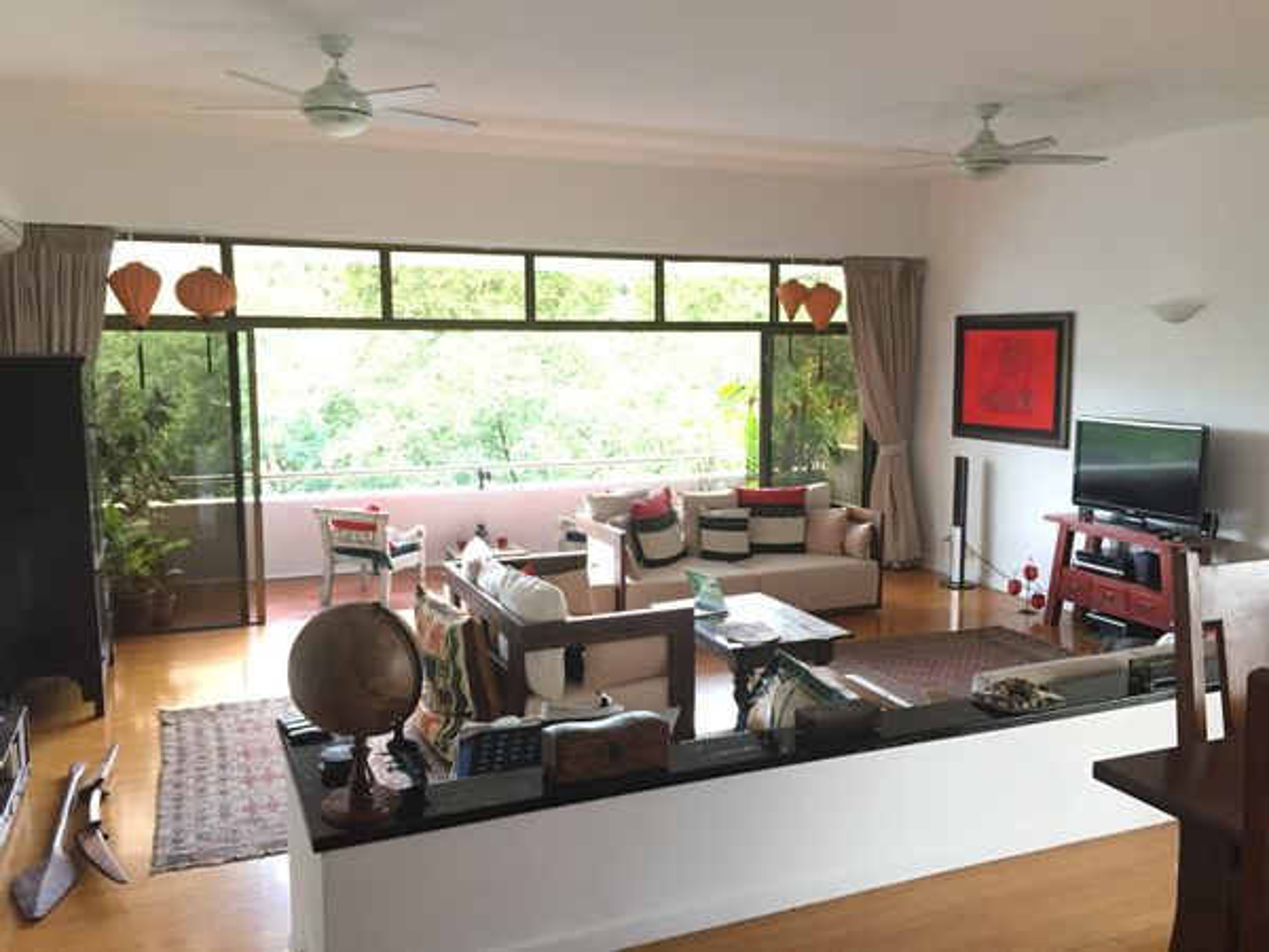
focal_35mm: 29
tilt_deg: -6.7
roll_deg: -0.3
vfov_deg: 48.2
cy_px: 476
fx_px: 1063
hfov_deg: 61.7
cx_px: 634
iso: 160
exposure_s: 1/30
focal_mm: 4.15
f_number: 2.2
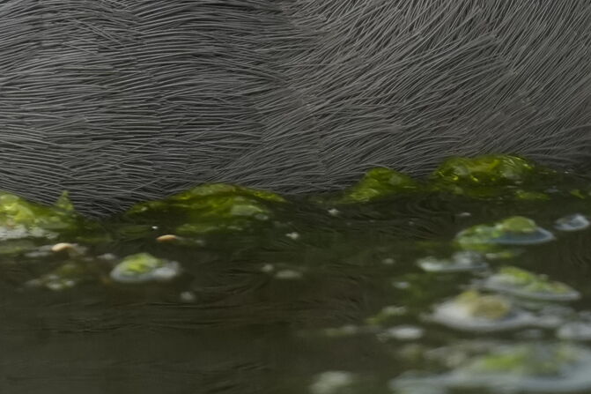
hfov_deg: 0.5
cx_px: -599
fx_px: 63431
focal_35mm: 3865
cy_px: -227
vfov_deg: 0.4
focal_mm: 600
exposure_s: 1/1000
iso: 640
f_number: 5.6
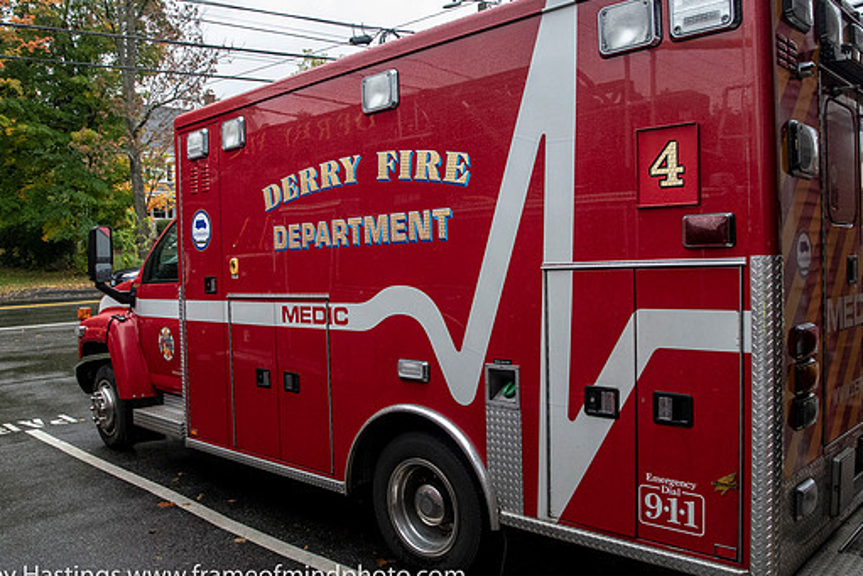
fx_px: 719
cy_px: 290
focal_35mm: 30
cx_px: 420
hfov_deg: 61.9
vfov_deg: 43.6
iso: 2000
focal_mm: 16
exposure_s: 1/2500
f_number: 4
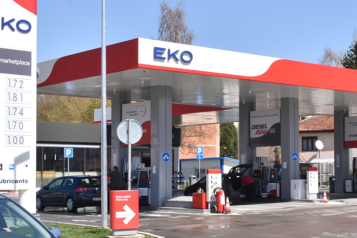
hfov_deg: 28.1
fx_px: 703
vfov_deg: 19.2
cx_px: 262
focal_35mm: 71
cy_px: 147
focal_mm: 25
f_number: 25
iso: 250
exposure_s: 1/80
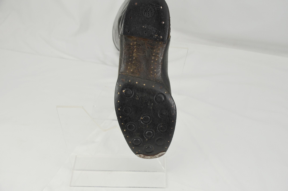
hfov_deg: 46.5
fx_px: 335
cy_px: 96
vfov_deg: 31.8
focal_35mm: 42
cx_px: 144
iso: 320
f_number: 5.6
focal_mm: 28
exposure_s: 1/125
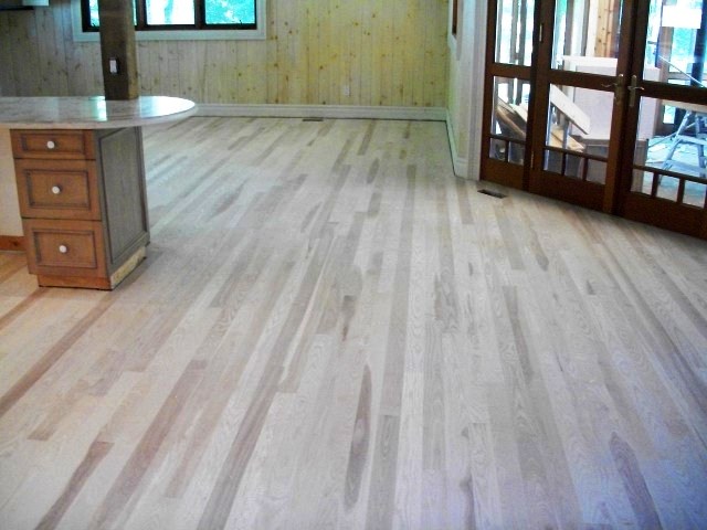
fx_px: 715
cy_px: 265
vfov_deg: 40.7
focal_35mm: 35
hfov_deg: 52.6
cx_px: 354
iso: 800
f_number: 3.1
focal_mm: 6.3
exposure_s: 1/25
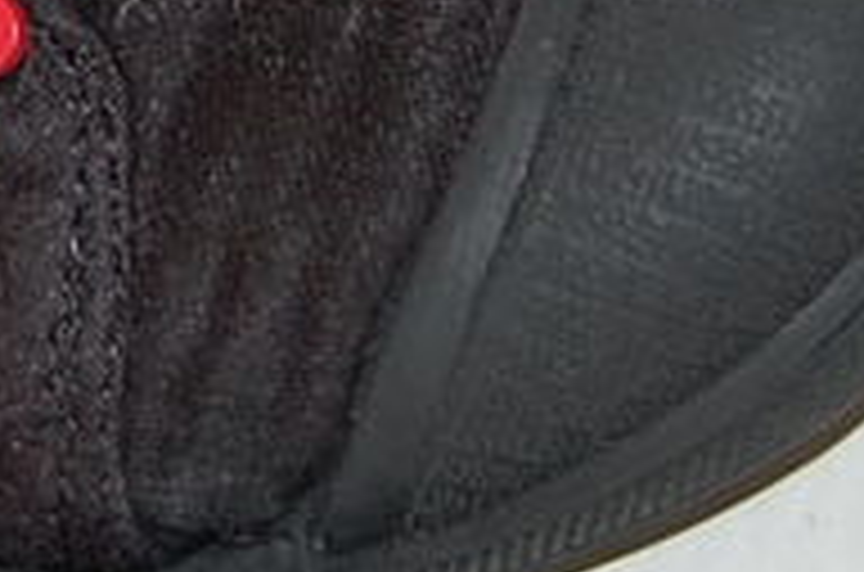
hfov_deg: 8.4
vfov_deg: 5.4
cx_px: -252
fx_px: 5808
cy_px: -835
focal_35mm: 243
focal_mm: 31
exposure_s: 1/60
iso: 400
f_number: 4.5
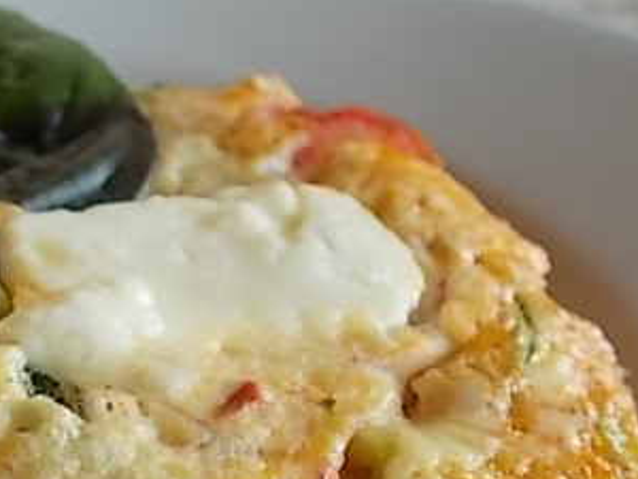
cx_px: 47
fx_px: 1180
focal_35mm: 64
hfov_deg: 28.9
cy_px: 505
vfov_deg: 21.9
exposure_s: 1/30
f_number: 3.4
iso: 80
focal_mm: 5.3
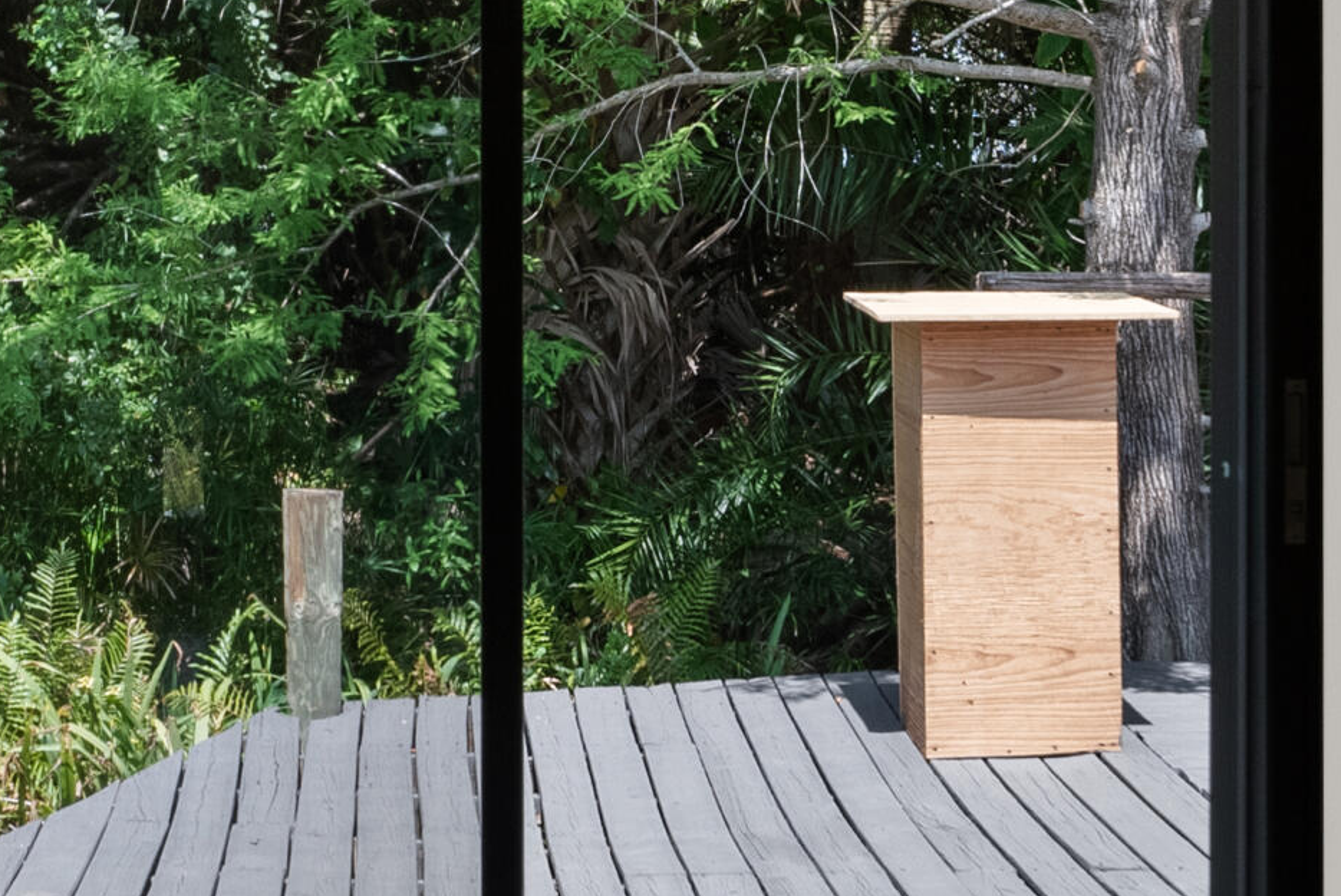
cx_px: 492
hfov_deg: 19.2
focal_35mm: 106
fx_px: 3951
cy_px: 215
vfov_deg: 12.9
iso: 2000
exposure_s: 1/10
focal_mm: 33
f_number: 8
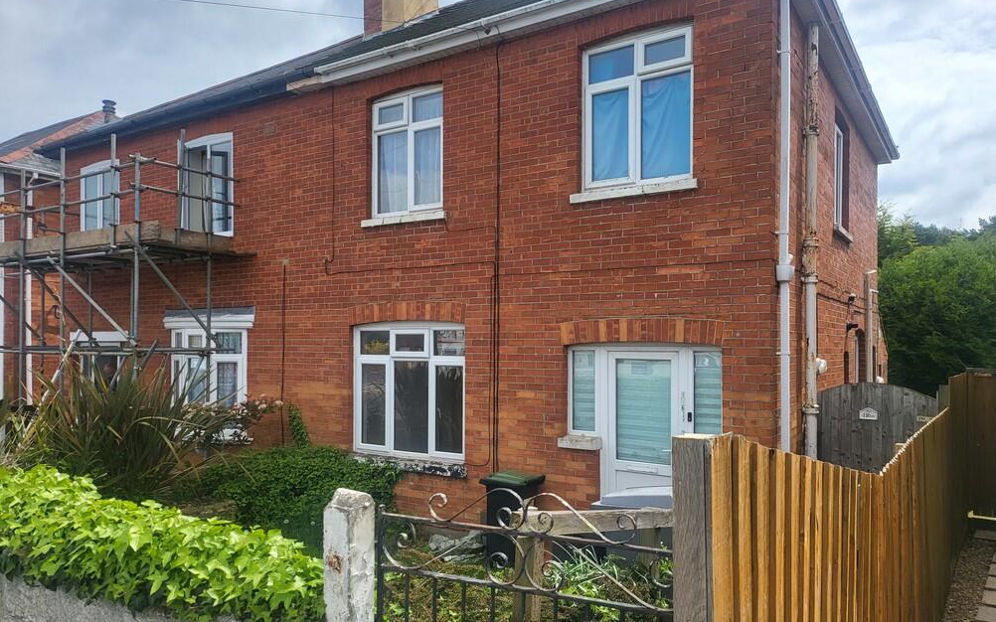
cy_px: 337
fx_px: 706
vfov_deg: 47.5
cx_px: 508
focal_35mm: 26
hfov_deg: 70.4
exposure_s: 1/2359
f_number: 1.8
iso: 40
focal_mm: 5
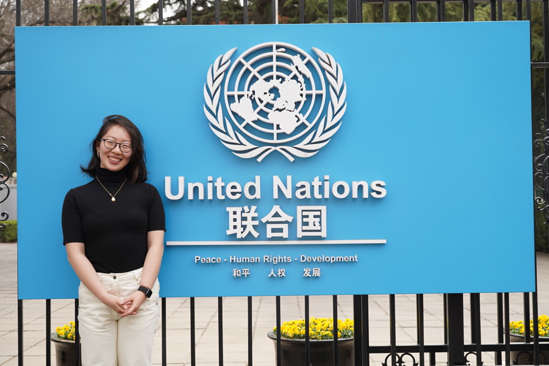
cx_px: 274
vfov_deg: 25.5
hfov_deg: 37.5
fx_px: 808
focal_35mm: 53
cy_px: 183
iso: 160
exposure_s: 1/250
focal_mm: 53
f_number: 5
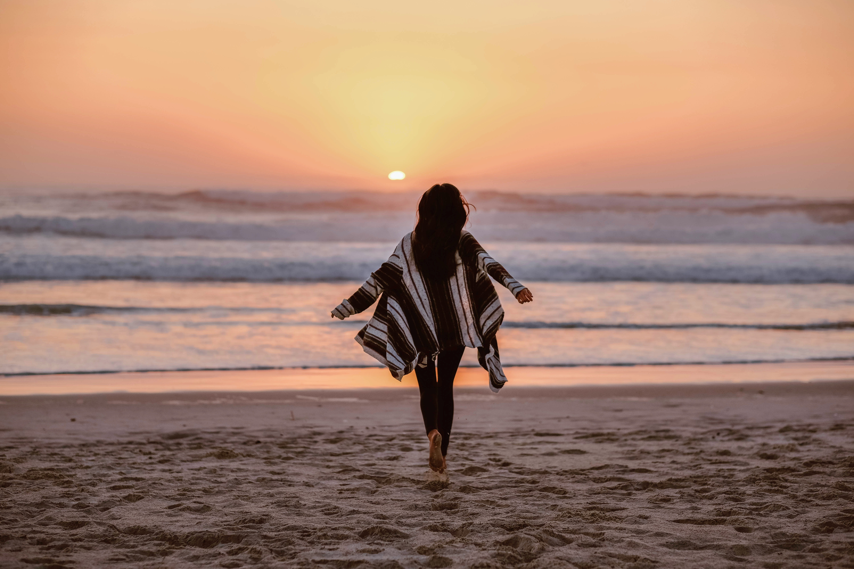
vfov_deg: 16.3
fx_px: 1993
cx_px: 427
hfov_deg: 24.2
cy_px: 284
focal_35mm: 84
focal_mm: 56
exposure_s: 1/1000
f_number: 2
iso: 200
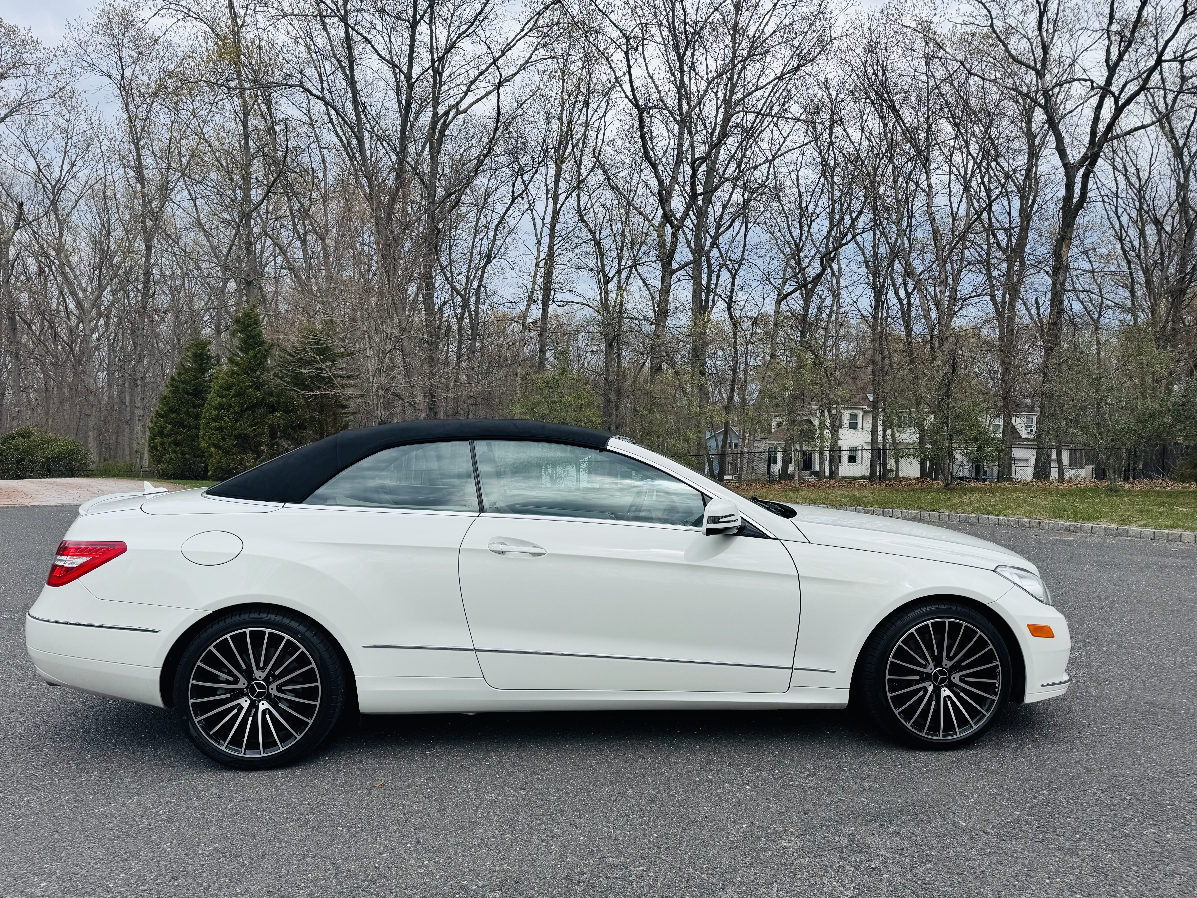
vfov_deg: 56.8
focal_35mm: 24
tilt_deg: -1.9
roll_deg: -1.5
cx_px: 598
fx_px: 830
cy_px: 449
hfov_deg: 71.6
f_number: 1.78
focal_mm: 6.76
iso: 80
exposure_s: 1/4310
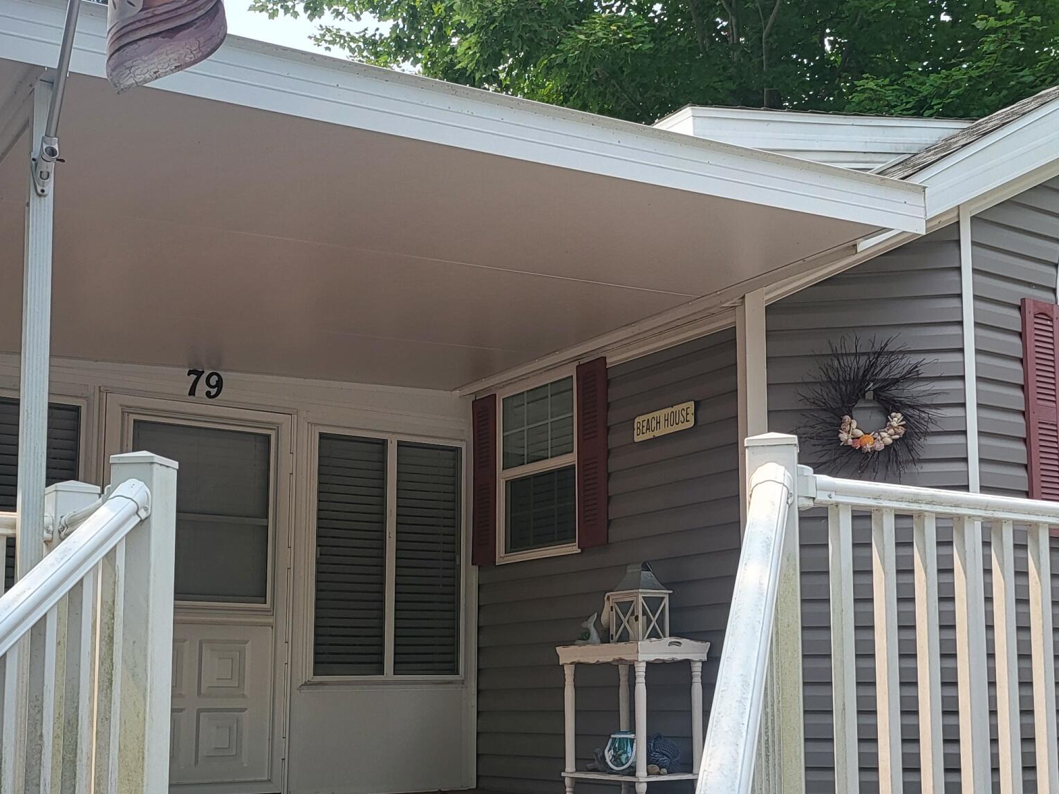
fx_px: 1438
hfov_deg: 40.3
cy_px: 545
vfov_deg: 30.6
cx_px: 623
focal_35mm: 47
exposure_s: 1/997
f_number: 1.8
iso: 40
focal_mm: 5
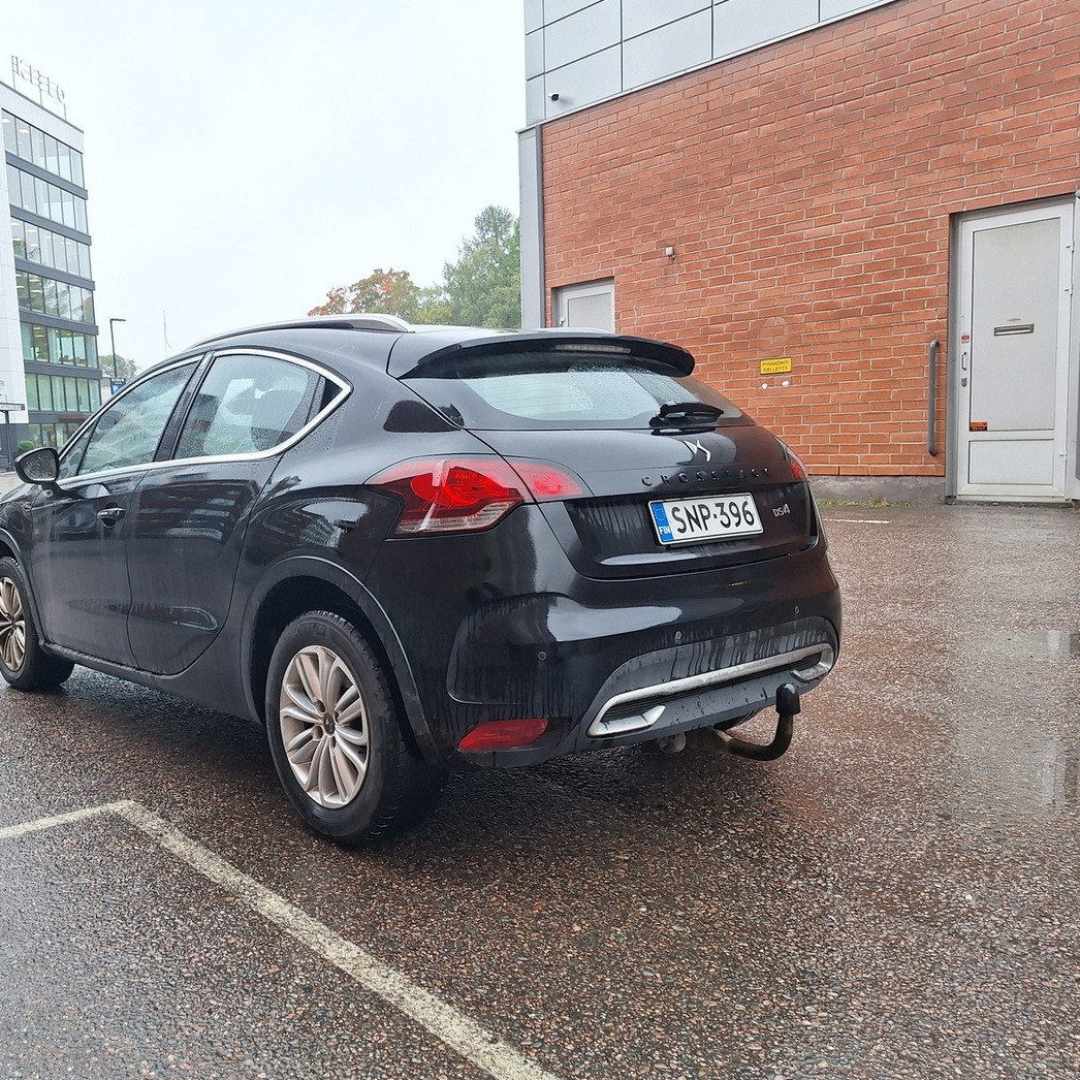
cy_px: 550
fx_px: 988
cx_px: 409
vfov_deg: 57.3
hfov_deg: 56.7
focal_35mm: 28
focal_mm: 5.54
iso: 40
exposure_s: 1/128
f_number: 1.8
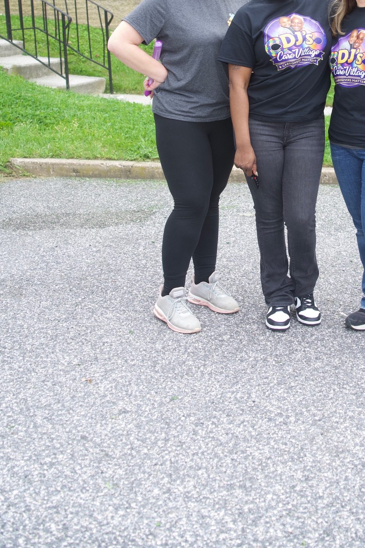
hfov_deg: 23.8
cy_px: 103
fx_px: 851
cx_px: 299
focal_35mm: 56
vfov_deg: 34.5
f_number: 4
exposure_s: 1/80
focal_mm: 34
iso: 64
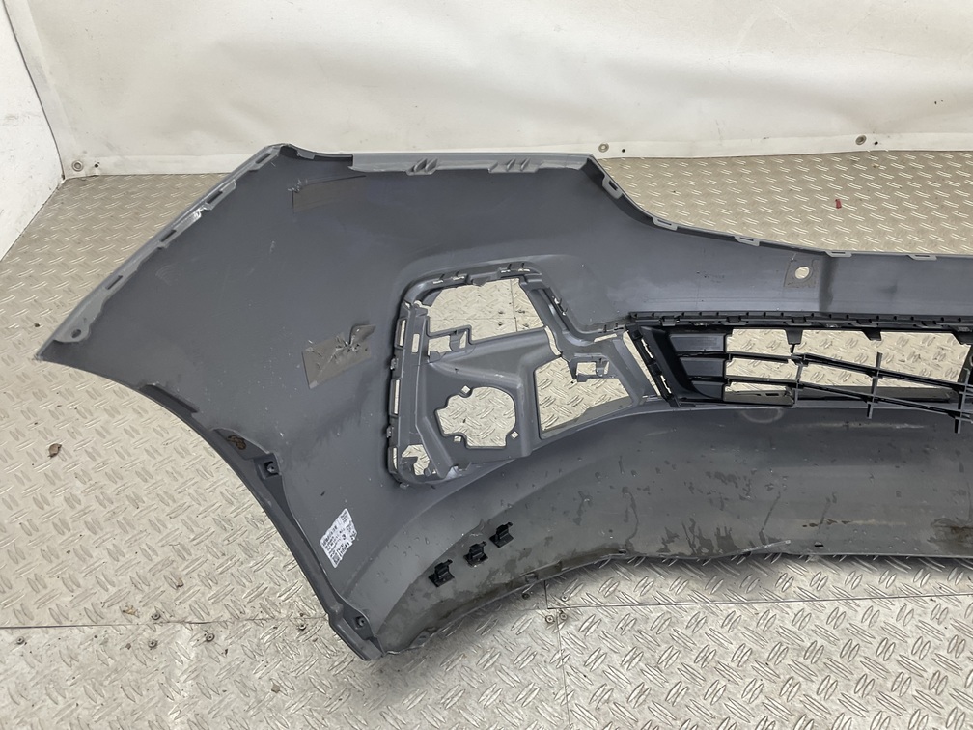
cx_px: 486
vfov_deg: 48.2
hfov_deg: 61.7
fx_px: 815
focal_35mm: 29
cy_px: 365
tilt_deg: -41.9
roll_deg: -3.5
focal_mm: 3
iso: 40
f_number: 1.8
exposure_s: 1/120
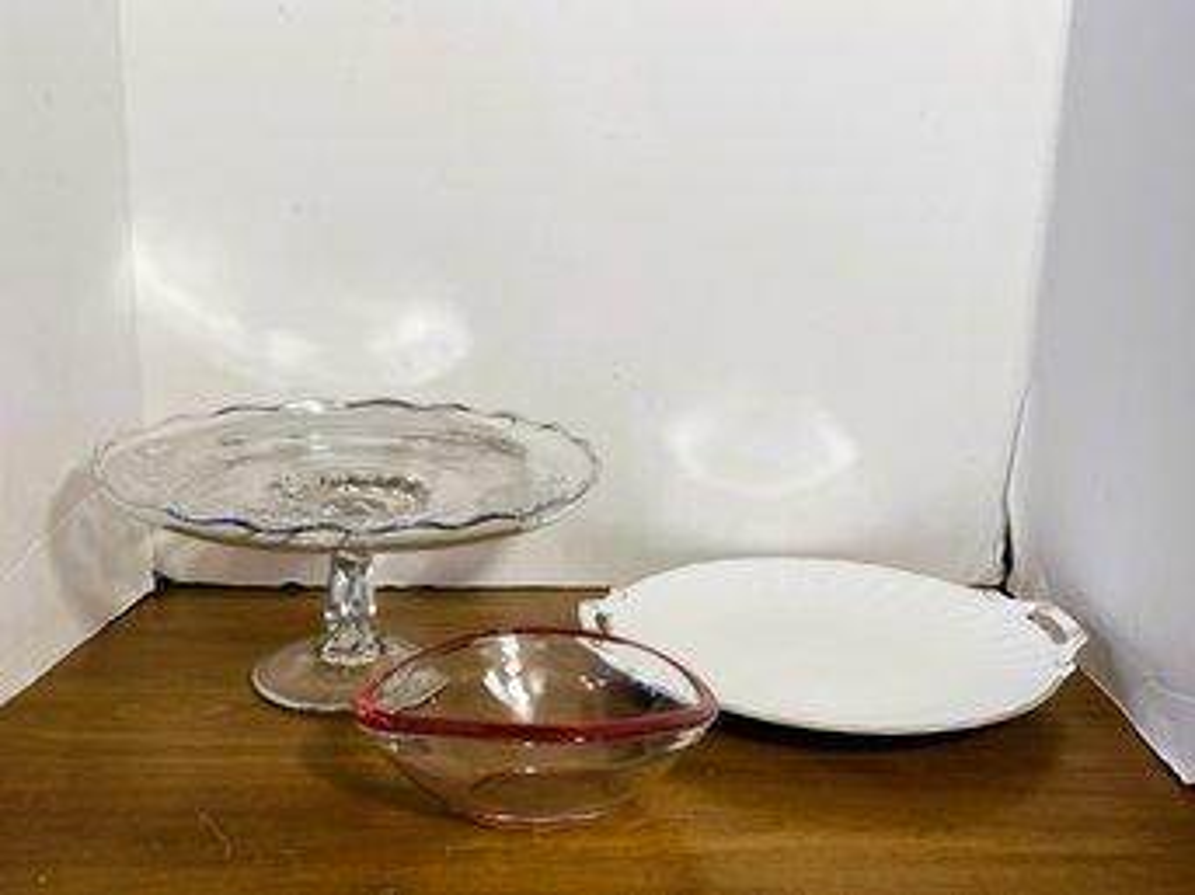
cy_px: 448
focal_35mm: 39
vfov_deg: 36.8
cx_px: 598
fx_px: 1346
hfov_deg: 47.9
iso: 40
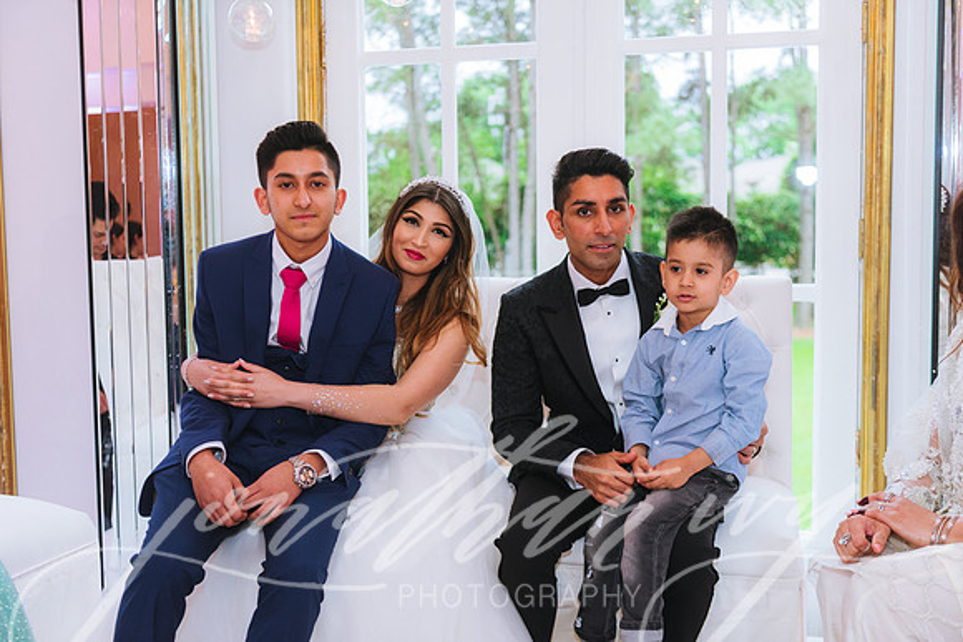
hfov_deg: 44.5
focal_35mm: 44
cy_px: 321
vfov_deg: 30.5
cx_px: 482
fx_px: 1177
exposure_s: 1/125
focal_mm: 44
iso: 800
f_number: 2.8
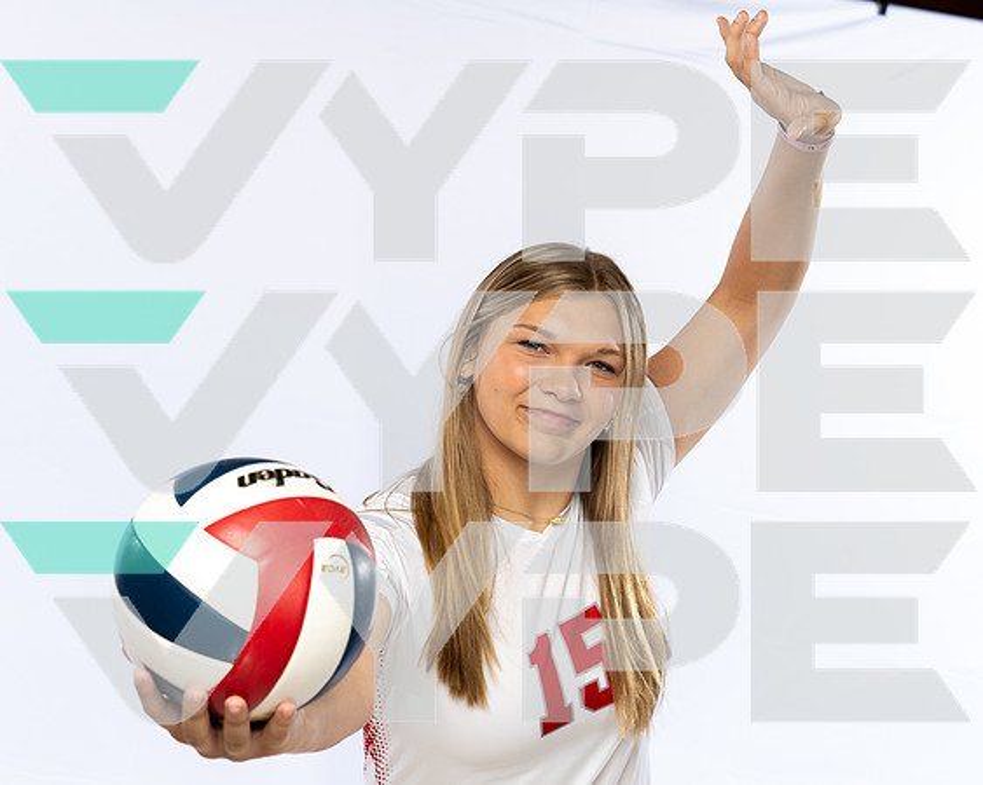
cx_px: 442
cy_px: 445
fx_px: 1973
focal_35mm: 68
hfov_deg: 28.0
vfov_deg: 22.5
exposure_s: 1/250
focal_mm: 52
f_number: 5.6
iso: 200
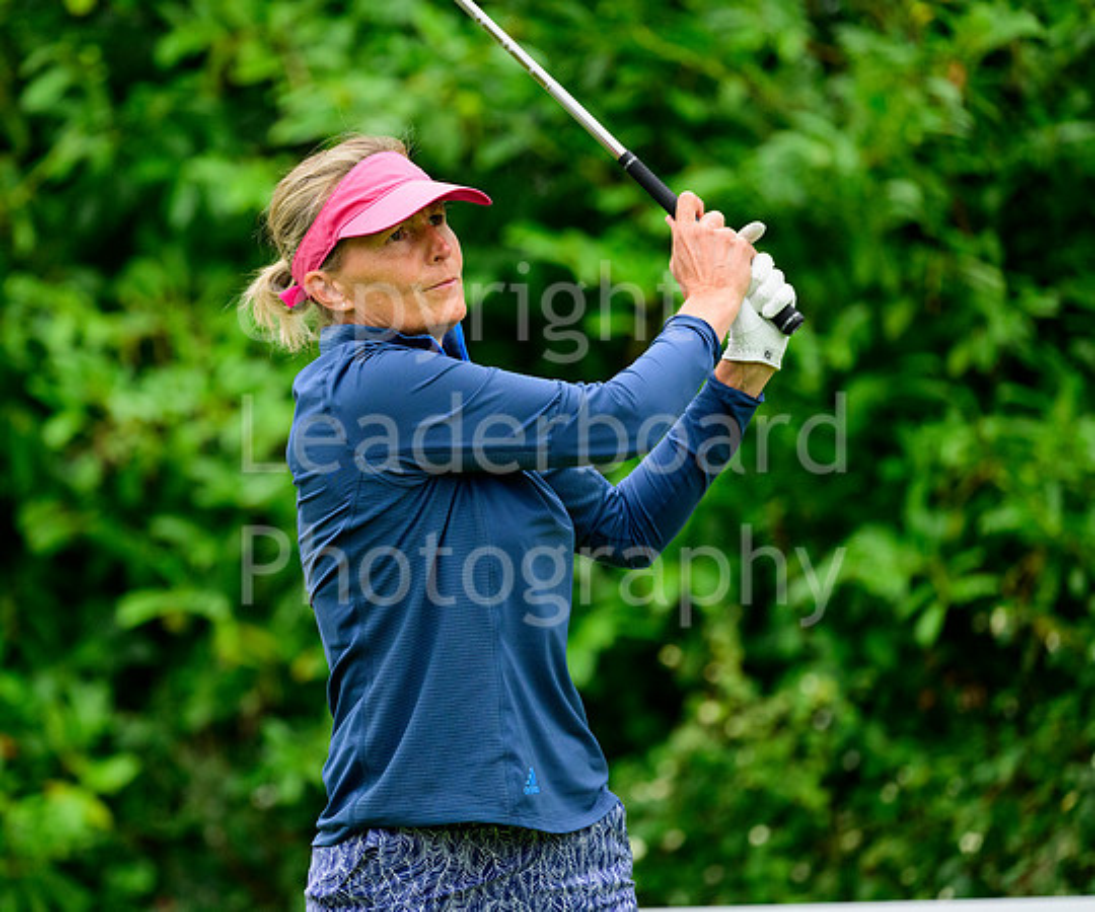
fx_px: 10843
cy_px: 482
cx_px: 372
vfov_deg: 4.8
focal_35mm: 329
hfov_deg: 5.8
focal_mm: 270
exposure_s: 1/2000
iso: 2000
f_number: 5.3
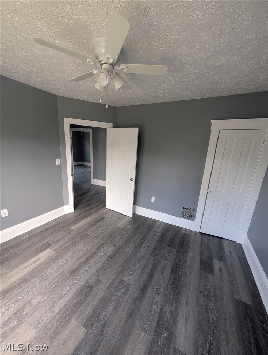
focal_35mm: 12
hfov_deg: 94.7
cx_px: 134
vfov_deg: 110.4
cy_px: 178
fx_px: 124
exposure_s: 1/77.2
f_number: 1.7
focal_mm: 2.02
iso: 58
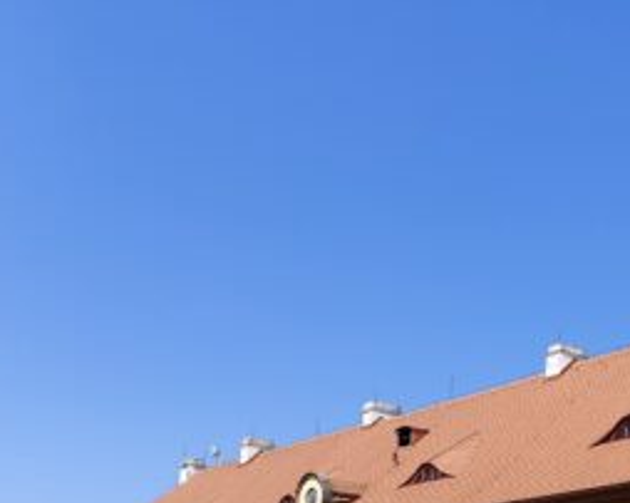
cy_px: 473
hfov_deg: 26.9
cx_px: 570
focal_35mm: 68
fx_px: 1267
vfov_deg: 21.8
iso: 50
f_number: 1.65
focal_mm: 6.19
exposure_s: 1/835
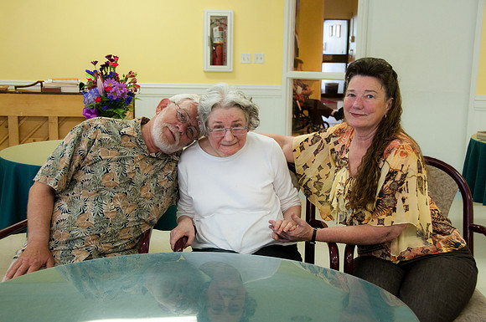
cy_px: 161
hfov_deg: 37.9
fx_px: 708
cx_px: 243
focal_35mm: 52
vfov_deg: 25.7
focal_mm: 35
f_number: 5
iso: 640
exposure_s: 1/30
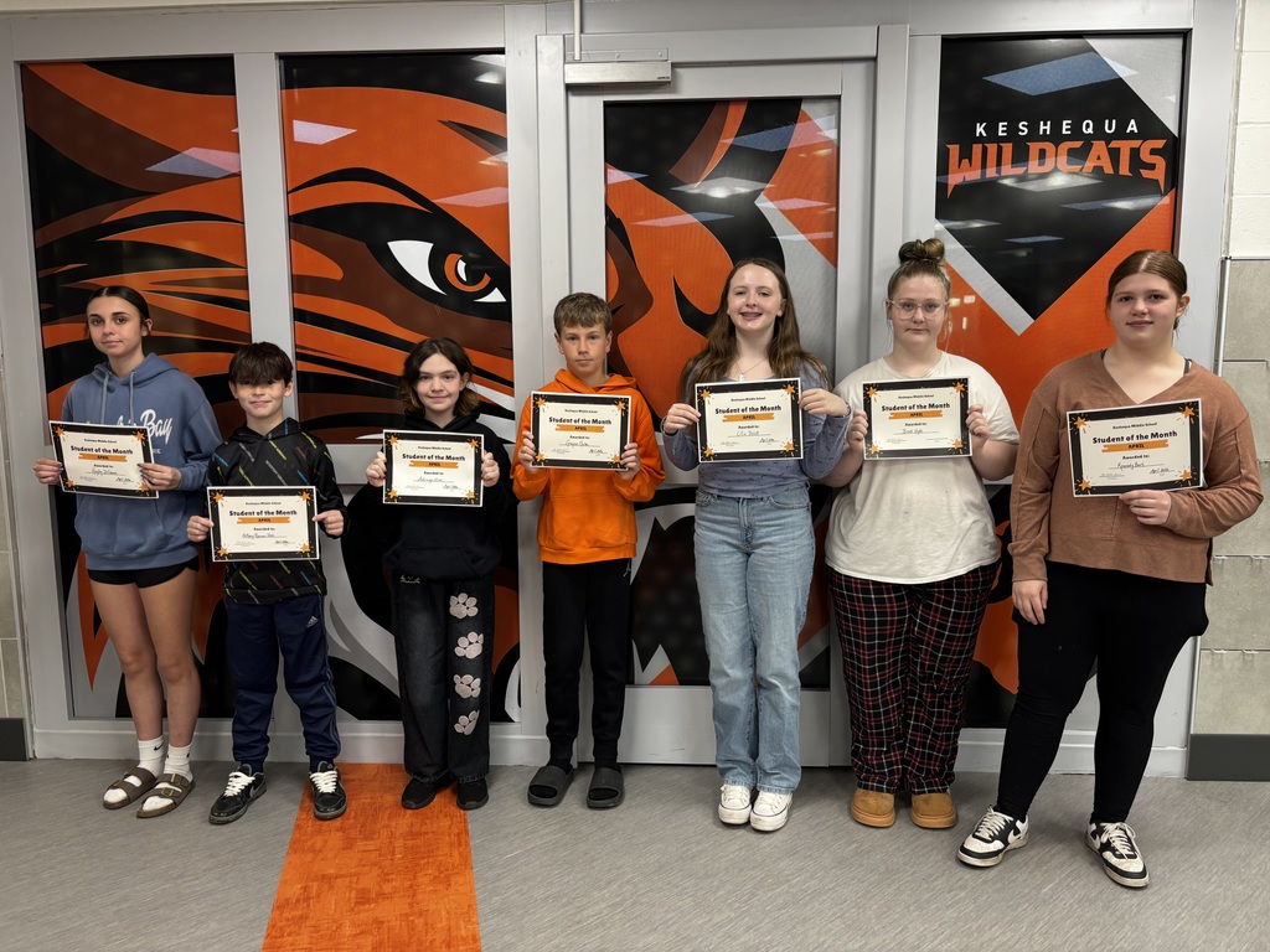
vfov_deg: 53.1
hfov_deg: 67.3
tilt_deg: -6.4
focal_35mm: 26
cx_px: 635
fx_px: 954
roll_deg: -0.2
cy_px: 476
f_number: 1.6
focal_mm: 5.96
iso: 100
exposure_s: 1/60
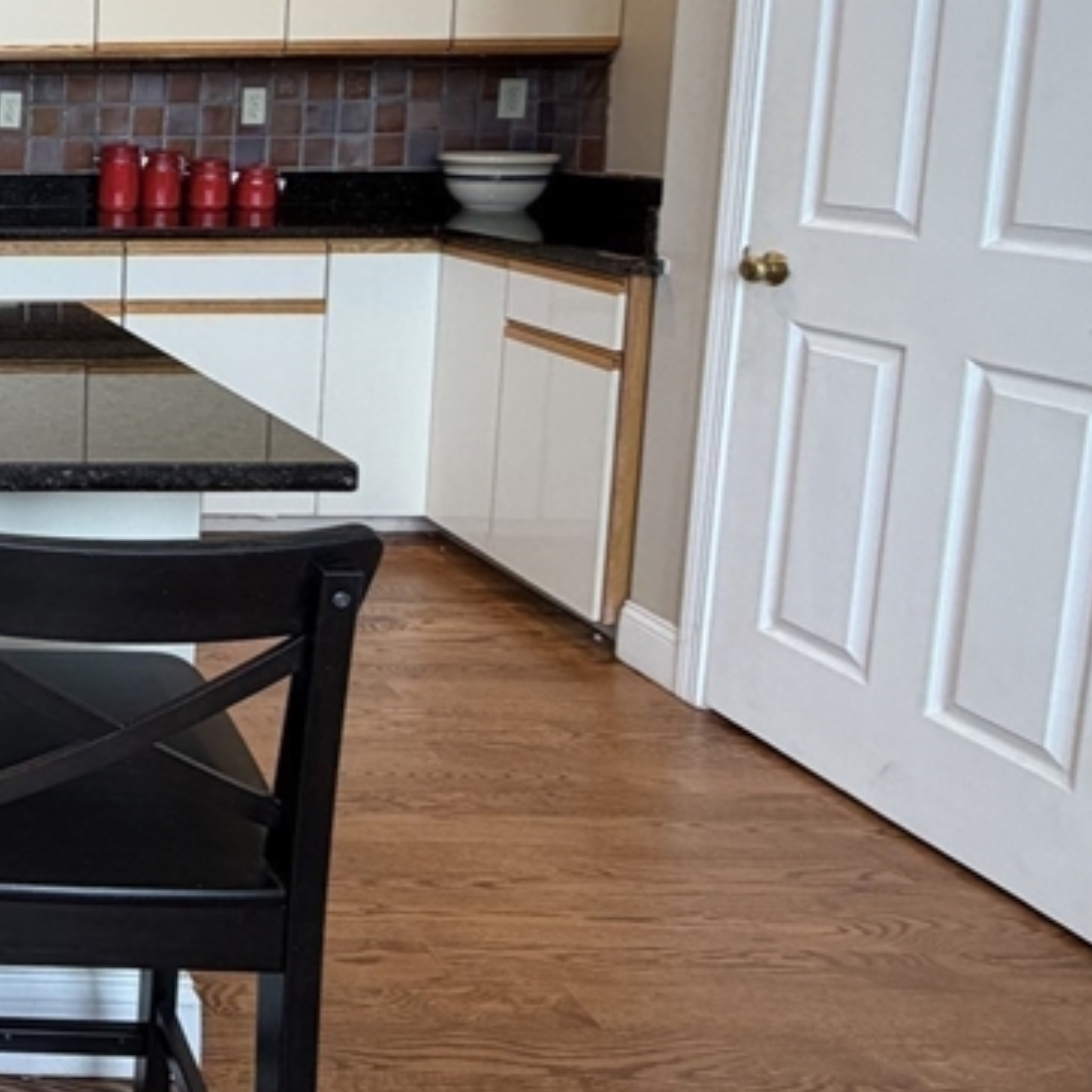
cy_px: 232
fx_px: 1249
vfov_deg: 45.1
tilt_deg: -6.8
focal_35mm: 35
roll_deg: +0.1
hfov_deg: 33.7
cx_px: -338
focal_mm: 2.22
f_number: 2.2
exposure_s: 1/120
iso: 100
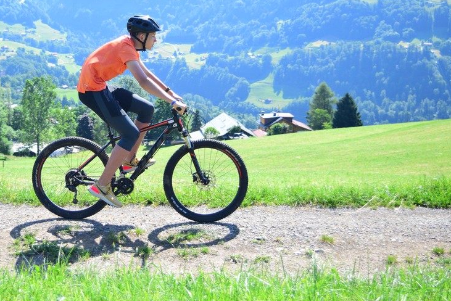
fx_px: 790
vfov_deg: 21.5
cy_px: 110
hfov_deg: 31.6
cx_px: 141
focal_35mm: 63
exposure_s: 1/1250
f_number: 4.2
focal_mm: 30
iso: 500
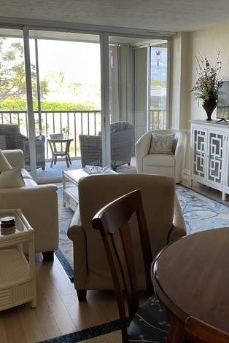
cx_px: 152
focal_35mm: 41
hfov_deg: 32.4
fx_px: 391
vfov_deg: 47.4
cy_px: 170
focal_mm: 3
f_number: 1.8
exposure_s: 1/60
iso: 40
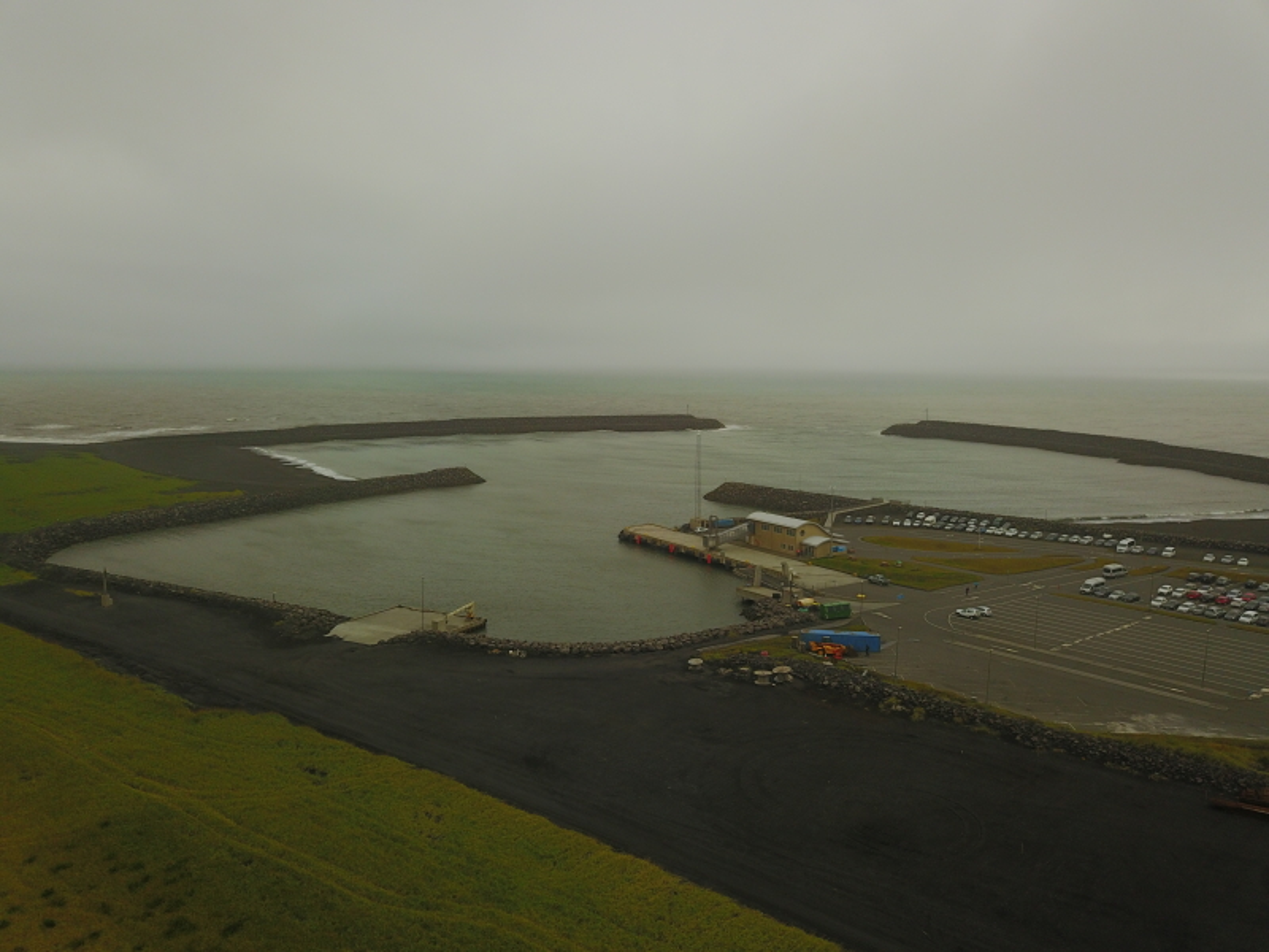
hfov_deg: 67.3
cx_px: 634
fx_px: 953
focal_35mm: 26
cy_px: 476
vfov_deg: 53.1
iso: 103
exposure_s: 1/100
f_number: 2.2
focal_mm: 4.73
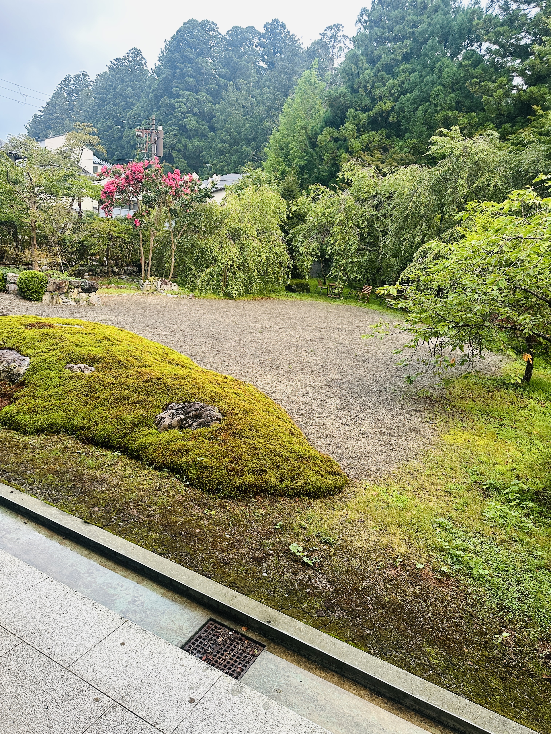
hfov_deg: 56.8
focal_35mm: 24
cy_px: 367
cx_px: 276
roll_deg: -7.5
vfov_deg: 71.6
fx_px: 509
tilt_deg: -13.8
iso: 250
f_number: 1.78
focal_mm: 6.86
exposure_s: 1/109
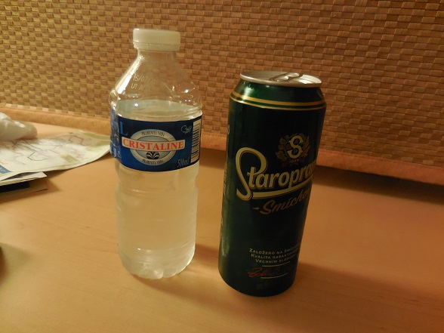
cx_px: 222
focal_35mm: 25
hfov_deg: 69.4
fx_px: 321
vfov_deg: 54.9
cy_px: 166
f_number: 3.3
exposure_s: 1/13
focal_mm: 4.5
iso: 400
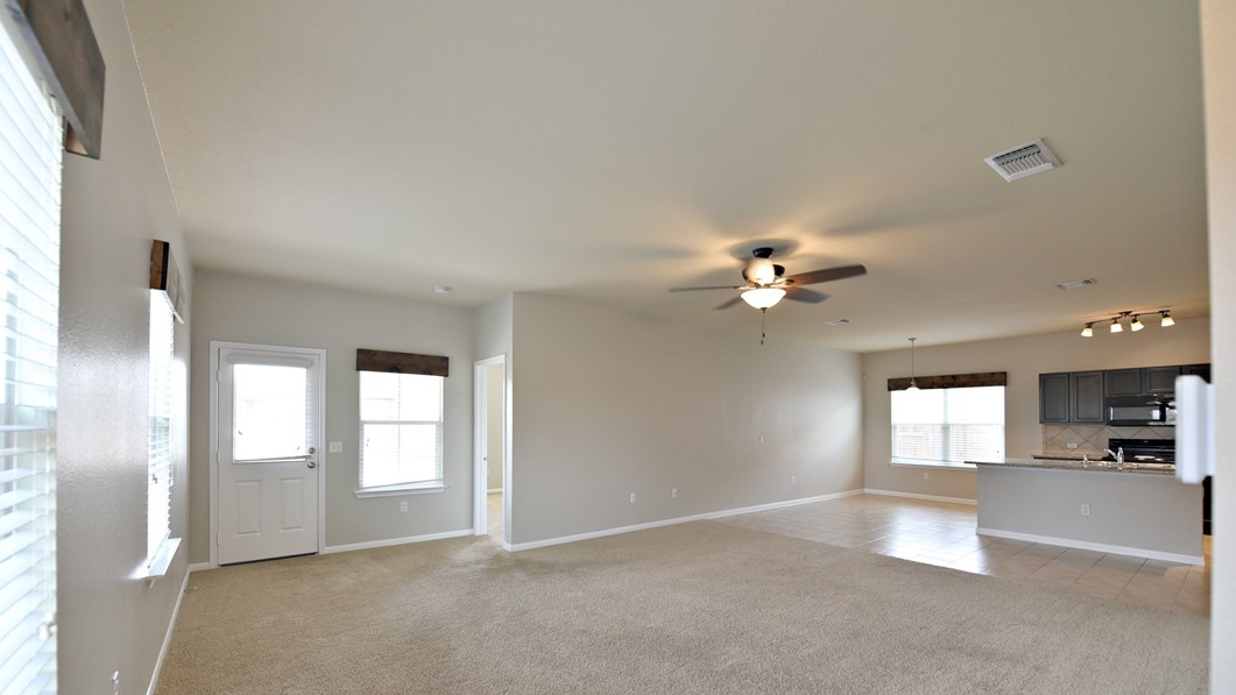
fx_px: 492
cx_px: 625
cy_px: 419
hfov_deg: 103.0
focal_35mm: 15
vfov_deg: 69.8
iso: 400
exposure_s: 1/80
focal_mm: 14
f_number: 4.5
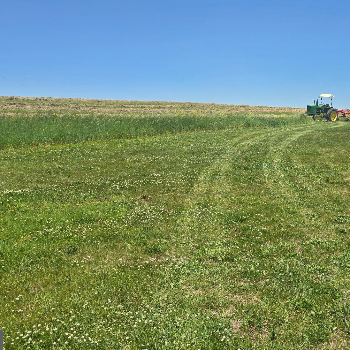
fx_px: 435
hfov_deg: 42.9
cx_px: 250
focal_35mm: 38
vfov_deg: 43.1
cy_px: 110
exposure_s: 1/1111
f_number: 1.7
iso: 12
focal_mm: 6.3
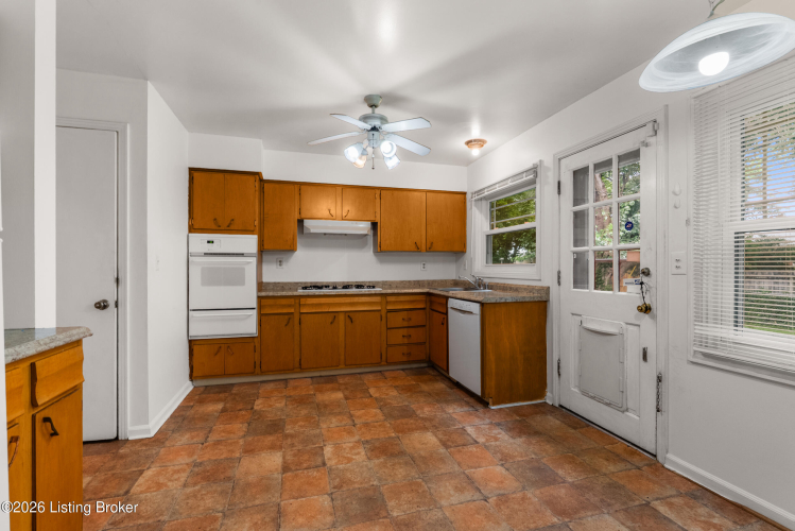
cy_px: 266
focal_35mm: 16
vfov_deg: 73.8
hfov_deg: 96.7
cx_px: 398
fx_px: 353
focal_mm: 16
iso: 400
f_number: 11
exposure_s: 1/2
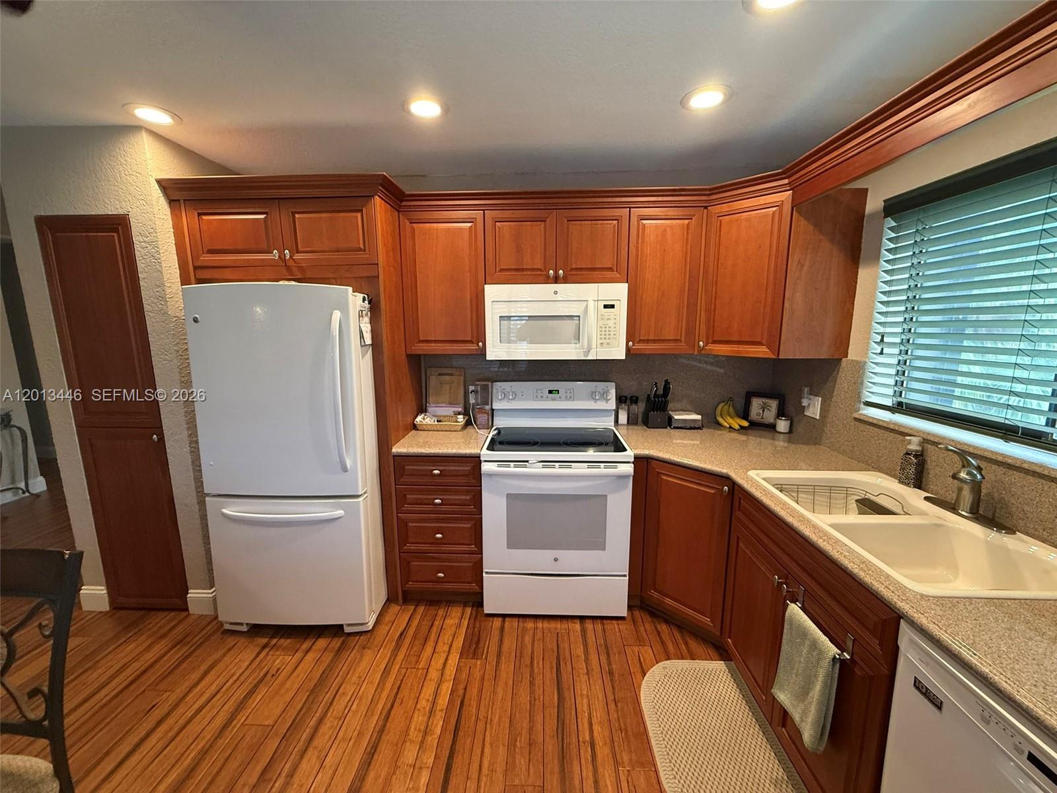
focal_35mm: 14
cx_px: 528
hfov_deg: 102.1
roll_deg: -0.2
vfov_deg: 85.7
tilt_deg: -9.1
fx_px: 427
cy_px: 396
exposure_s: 1/60
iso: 320
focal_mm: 2.22
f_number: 2.2
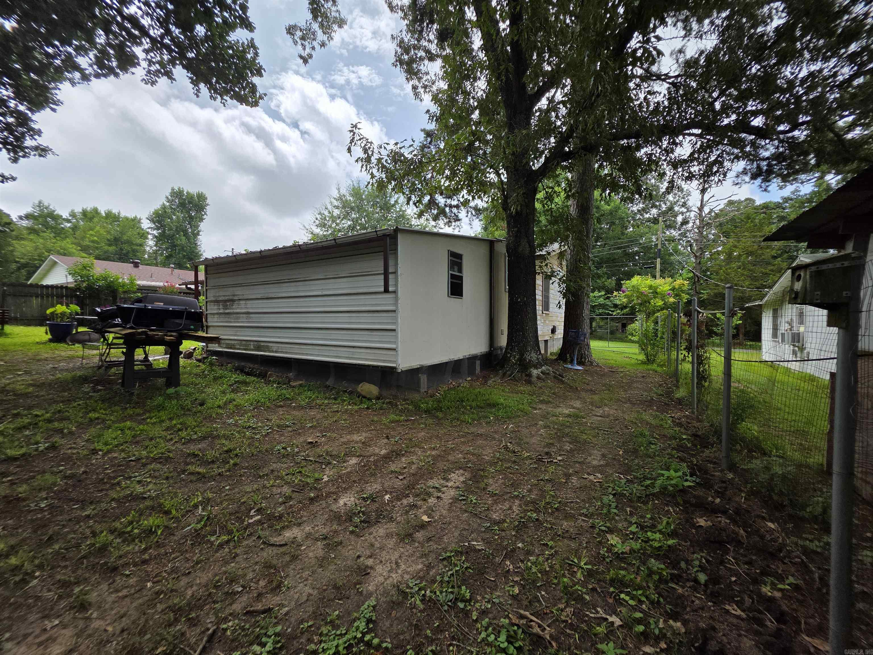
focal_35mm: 13
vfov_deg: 89.9
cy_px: 328
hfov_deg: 106.2
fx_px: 328
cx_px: 436
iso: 40
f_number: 1.9
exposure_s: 1/1550
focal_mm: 2.2
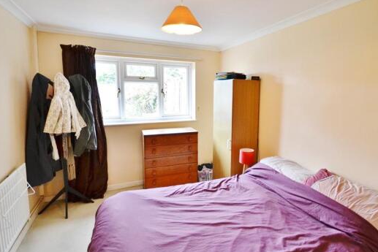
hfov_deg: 85.5
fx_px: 200
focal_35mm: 19
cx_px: 231
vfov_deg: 64.4
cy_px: 111
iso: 800
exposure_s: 1/60
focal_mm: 10
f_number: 4
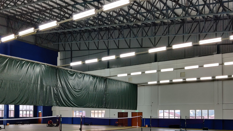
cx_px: 100
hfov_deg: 48.2
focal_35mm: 42
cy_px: 109
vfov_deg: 27.6
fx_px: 260
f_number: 1.75
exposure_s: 1/50
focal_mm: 4.75
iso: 400
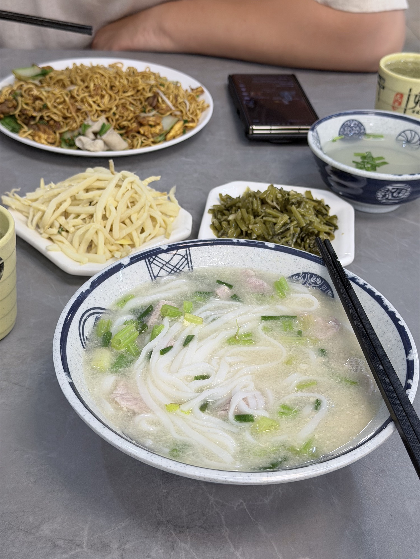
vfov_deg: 39.7
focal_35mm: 48
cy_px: 280
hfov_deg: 30.3
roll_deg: -3.2
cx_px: 210
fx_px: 777
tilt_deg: -36.3
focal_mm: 6.76
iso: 100
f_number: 1.78
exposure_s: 1/100
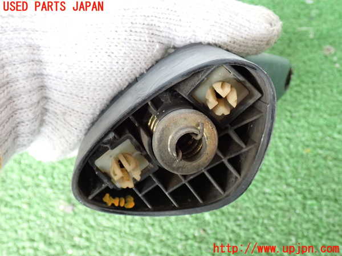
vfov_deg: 35.1
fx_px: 405
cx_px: 171
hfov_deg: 45.8
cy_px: 128
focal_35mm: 41
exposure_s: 1/25
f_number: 2.8
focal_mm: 7.31
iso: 800
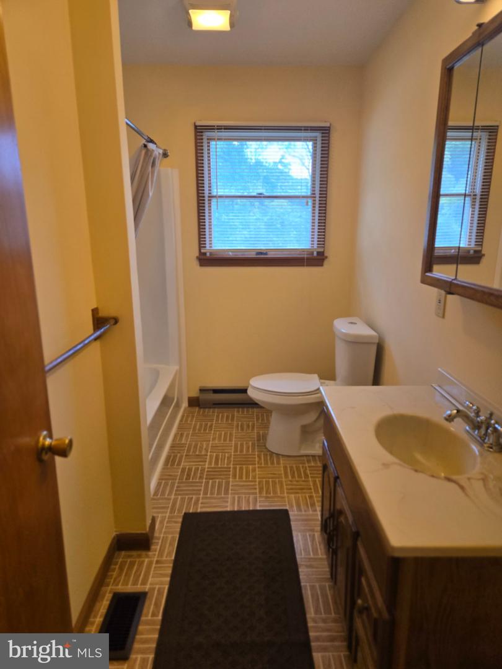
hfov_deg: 58.9
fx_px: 445
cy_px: 334
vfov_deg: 73.9
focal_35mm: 23
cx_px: 251
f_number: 1.8
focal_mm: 5.4
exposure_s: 1/120
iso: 100
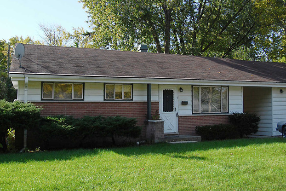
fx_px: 294
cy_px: 95
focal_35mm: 37
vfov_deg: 36.0
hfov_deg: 51.9
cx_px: 139
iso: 400
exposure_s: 1/640
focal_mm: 24
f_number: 7.1
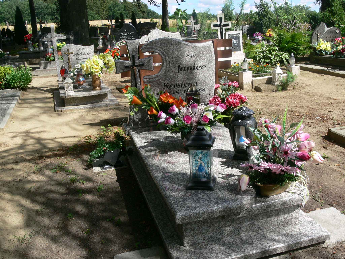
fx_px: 349
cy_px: 130
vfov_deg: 40.7
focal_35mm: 35
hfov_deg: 52.6
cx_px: 172
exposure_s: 1/200
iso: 80
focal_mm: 7.4
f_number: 5.6
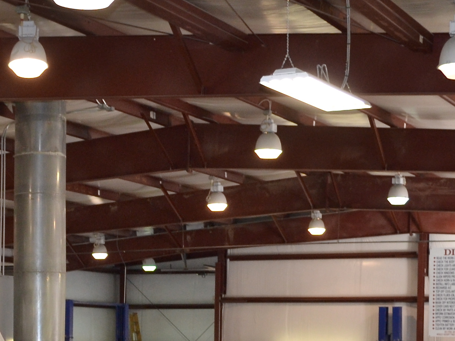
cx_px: 70
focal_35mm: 99
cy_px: 379
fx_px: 1301
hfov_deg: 19.6
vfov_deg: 14.6
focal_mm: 18
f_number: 4
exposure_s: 1/80
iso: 400
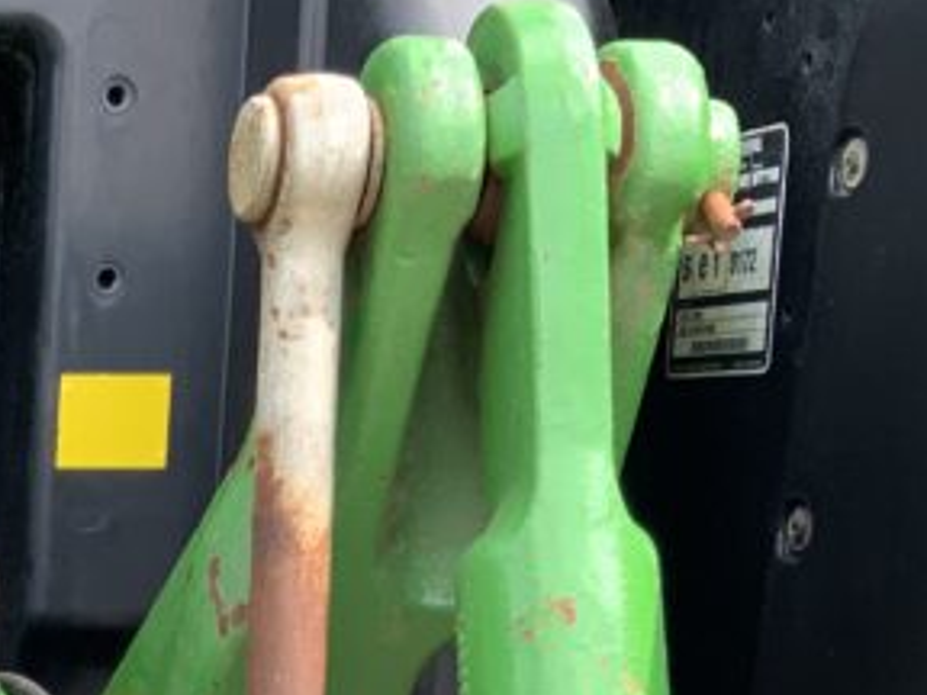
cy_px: 1120
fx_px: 2758
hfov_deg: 17.6
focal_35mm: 103
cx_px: -351
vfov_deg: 13.3
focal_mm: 3
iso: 16
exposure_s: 1/162
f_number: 1.8
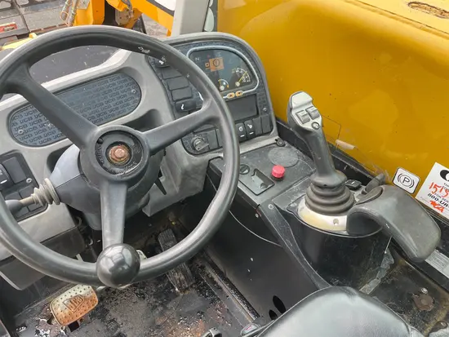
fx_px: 337
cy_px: 168
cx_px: 224
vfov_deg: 53.1
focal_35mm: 26
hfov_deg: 67.3
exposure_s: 1/268
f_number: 1.6
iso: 40
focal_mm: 4.2
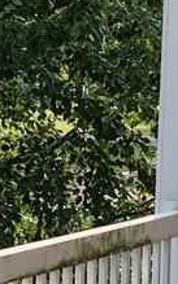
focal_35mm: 217
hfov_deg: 6.0
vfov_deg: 9.6
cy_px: 274
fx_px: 1683
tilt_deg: -7.0
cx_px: 130
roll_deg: -1.9
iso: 20
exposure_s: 1/458
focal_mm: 3.99
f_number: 1.8
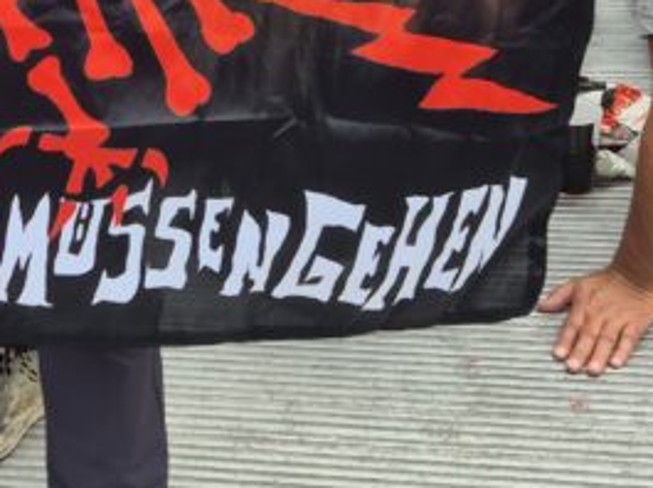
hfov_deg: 21.2
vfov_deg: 15.5
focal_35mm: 89
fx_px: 1677
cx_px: -22
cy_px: -207
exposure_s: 1/391
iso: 25
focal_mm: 5.4
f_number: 1.8
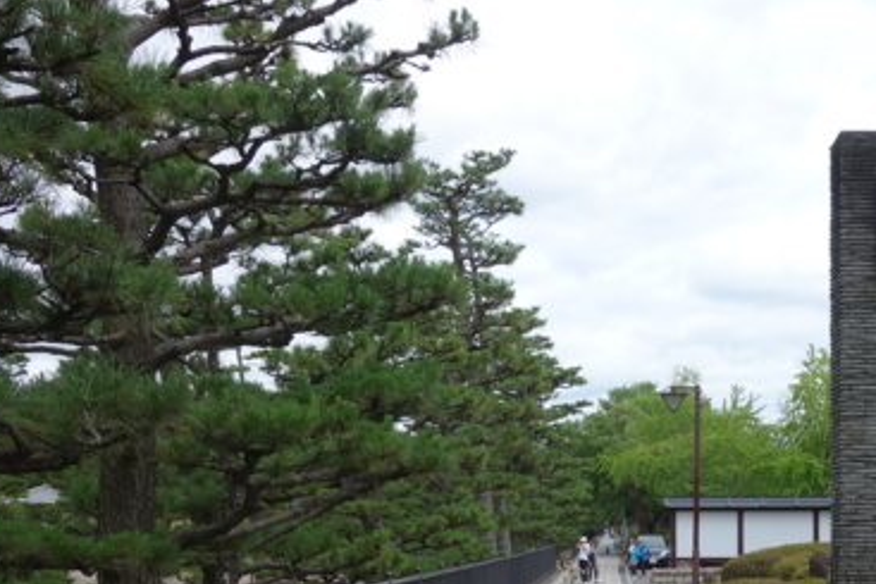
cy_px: 518
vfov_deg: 21.8
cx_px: 613
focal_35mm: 61
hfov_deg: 32.5
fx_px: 1485
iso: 125
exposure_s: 1/250
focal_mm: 10.4
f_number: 5.6
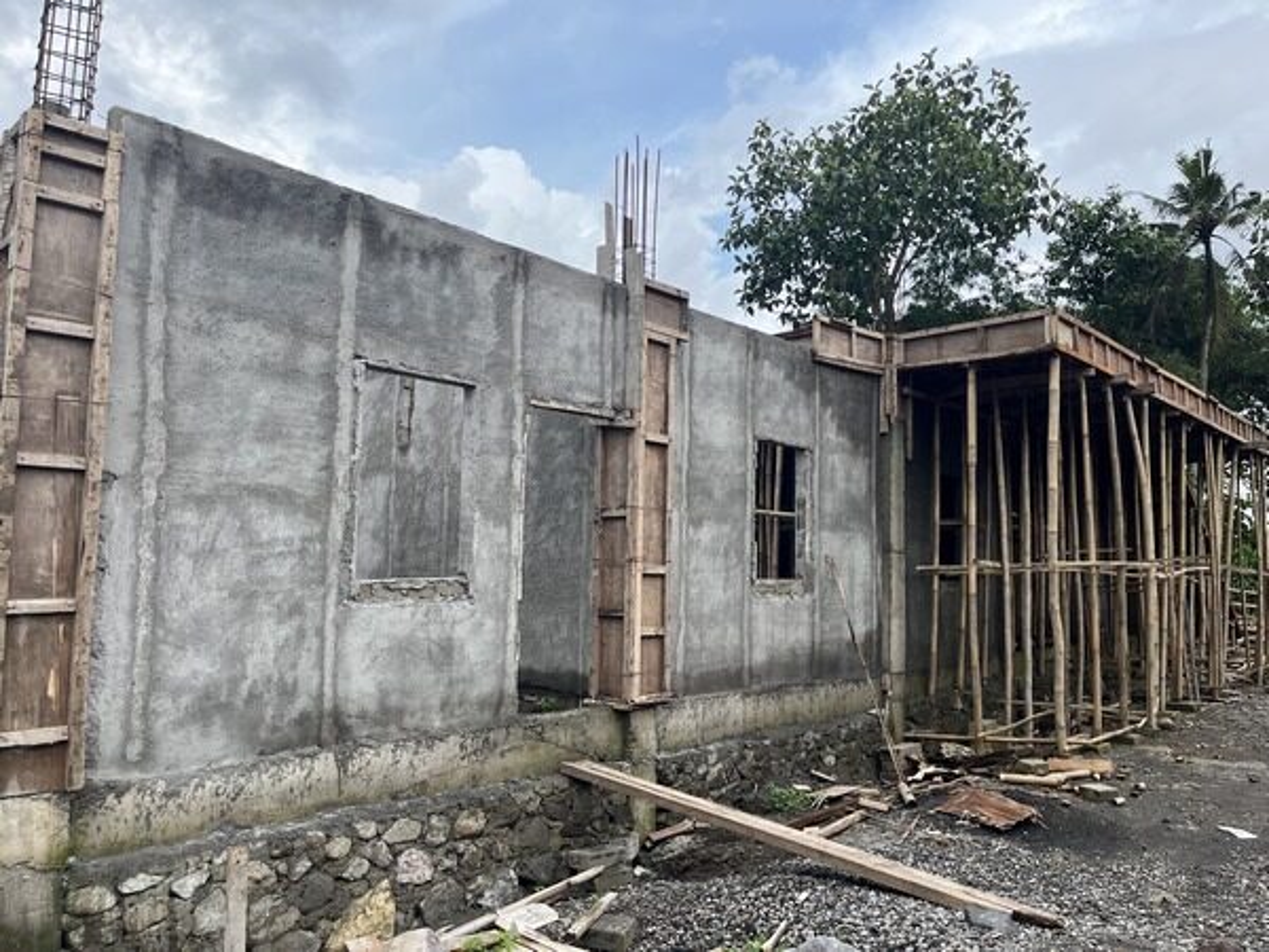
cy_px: 476
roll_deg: -1.2
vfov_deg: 53.1
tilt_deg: +4.2
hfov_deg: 67.3
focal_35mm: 26
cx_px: 634
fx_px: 953
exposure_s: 1/943
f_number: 1.6
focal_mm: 5.1
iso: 50
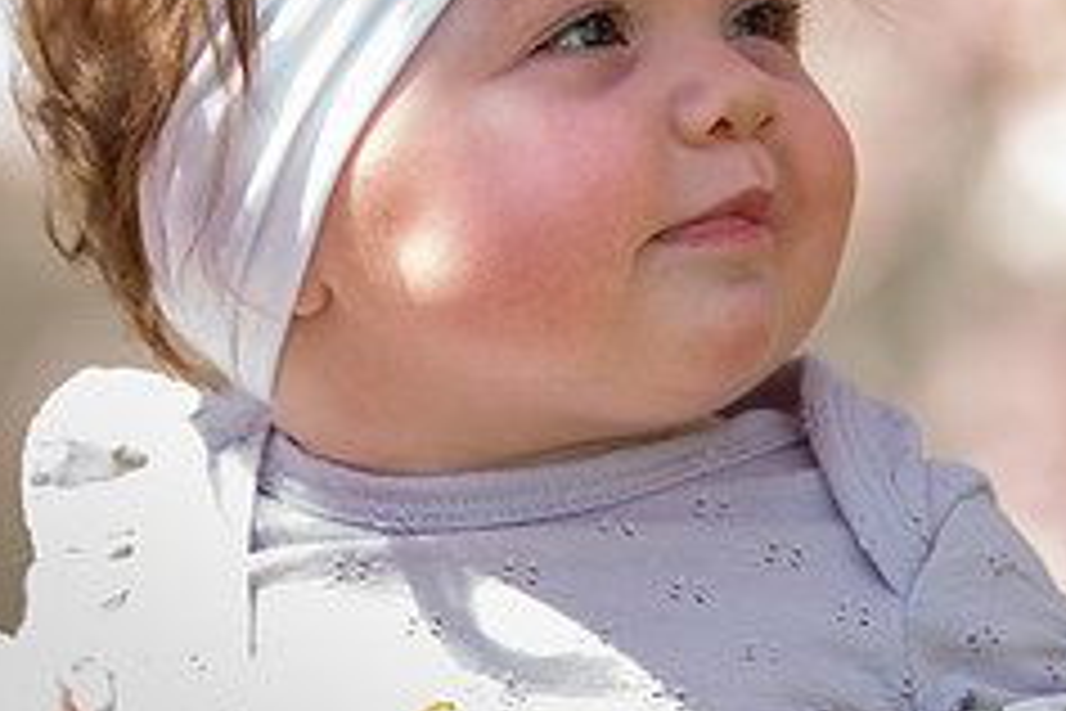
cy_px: 310
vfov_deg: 2.9
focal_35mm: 480
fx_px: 14212
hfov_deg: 4.3
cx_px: 409
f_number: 2.8
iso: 50
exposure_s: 1/200
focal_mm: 130
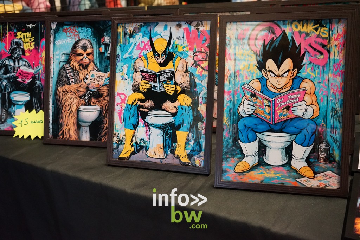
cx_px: 180
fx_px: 340
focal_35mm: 34
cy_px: 120
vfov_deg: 38.9
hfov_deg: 55.8
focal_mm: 34
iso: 6400
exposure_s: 1/40
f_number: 5.6
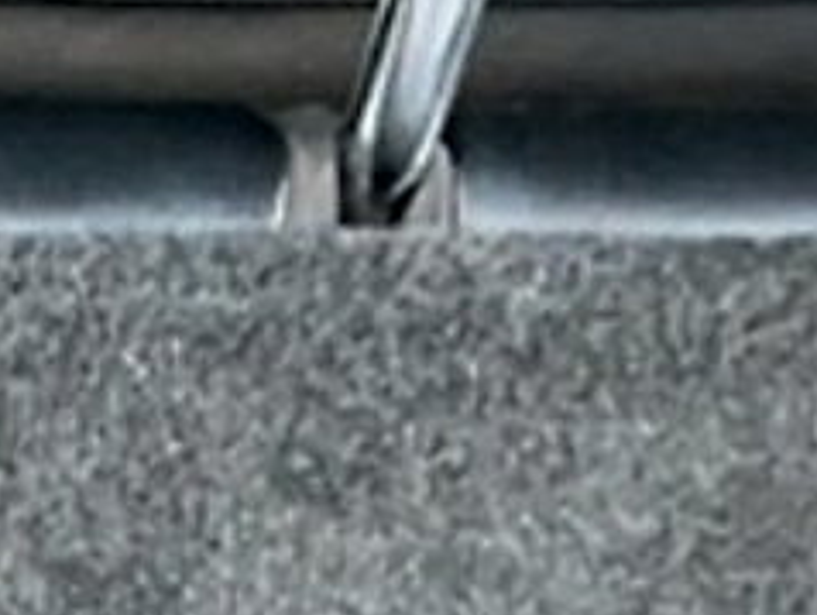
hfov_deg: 7.6
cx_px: -1356
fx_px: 5552
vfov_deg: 5.9
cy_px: 1821
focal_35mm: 235
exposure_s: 1/60
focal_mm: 3
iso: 64
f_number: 1.8
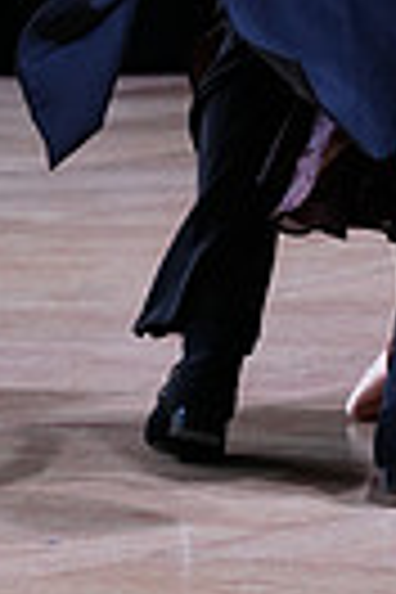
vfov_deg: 6.7
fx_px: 4933
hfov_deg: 4.6
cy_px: -428
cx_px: 200
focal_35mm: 299
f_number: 4
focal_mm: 68
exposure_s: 1/500
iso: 1250
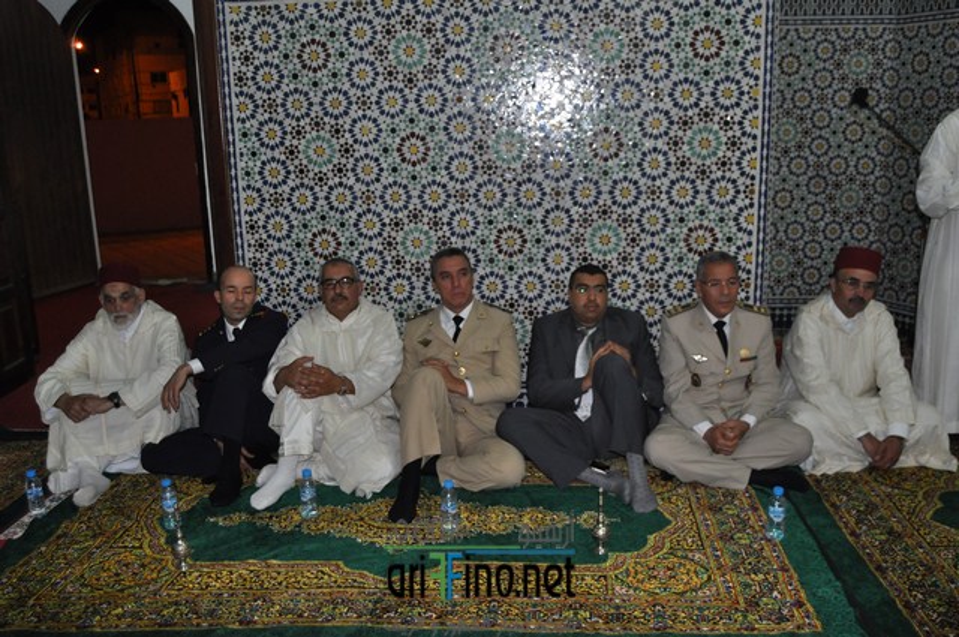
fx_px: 878
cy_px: 318
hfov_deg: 57.3
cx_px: 480
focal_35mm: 33
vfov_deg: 39.9
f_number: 3.5
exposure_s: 1/60
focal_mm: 22
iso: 800
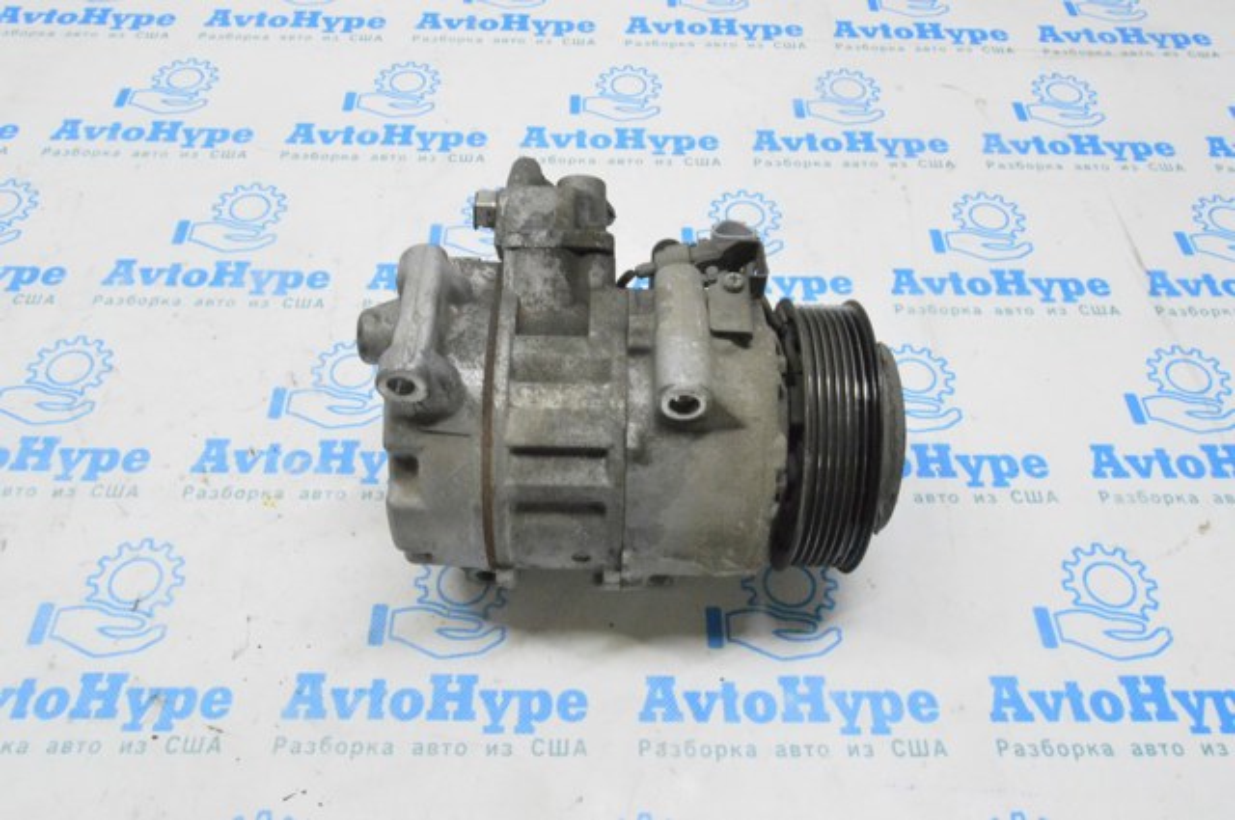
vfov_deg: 45.6
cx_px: 618
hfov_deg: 64.6
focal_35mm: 28
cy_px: 410
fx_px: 976
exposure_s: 1/15
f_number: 20
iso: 6400
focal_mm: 19
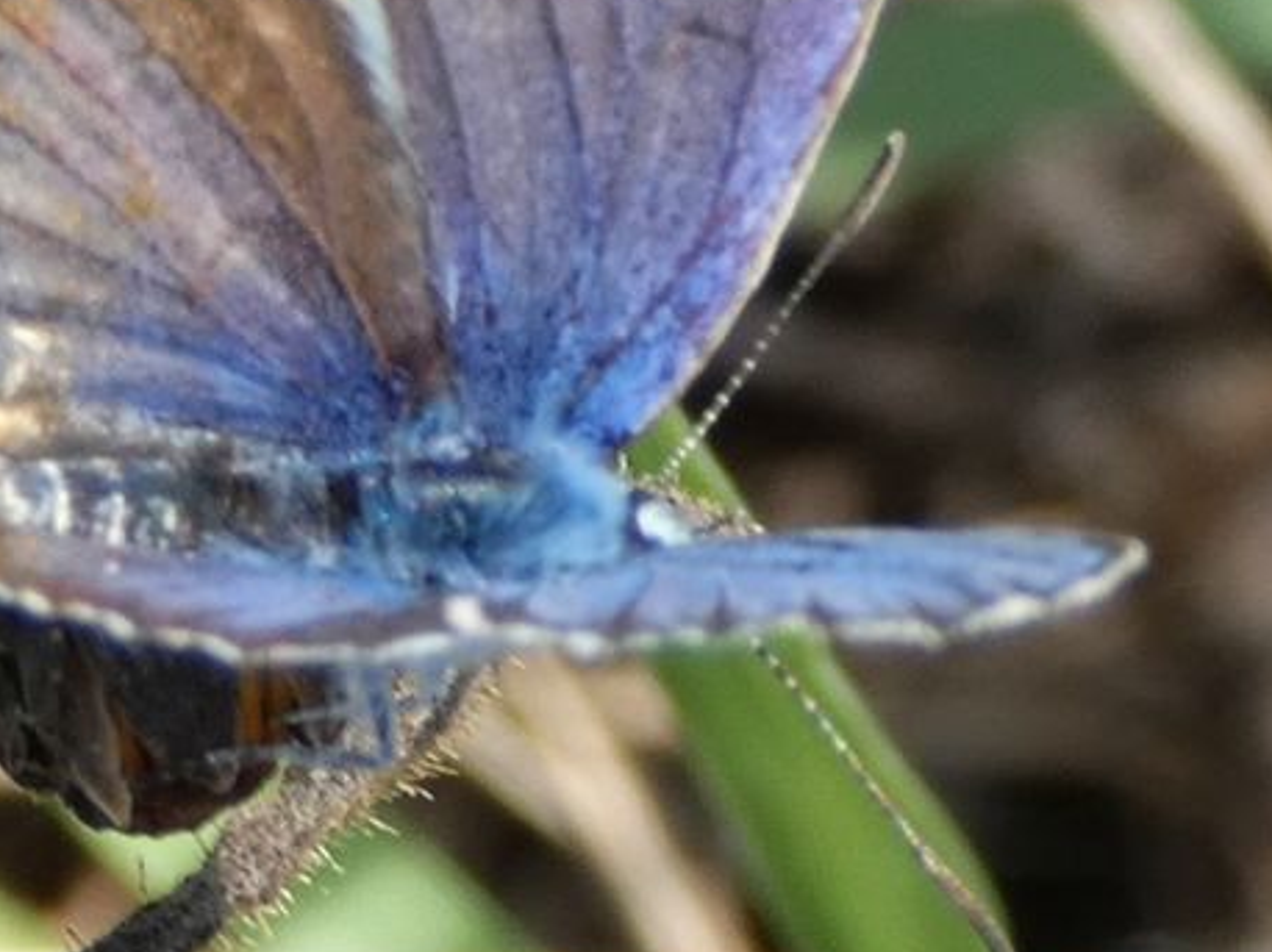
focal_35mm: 205
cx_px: 421
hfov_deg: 9.6
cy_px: 180
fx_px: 7529
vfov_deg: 7.2
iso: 80
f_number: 5
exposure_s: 1/100
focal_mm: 19.7
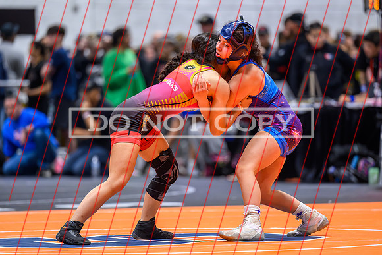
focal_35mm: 275
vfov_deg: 5.0
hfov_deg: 7.5
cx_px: 217
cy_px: 142
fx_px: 2924
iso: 3200
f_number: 2.8
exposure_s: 1/800
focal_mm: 200
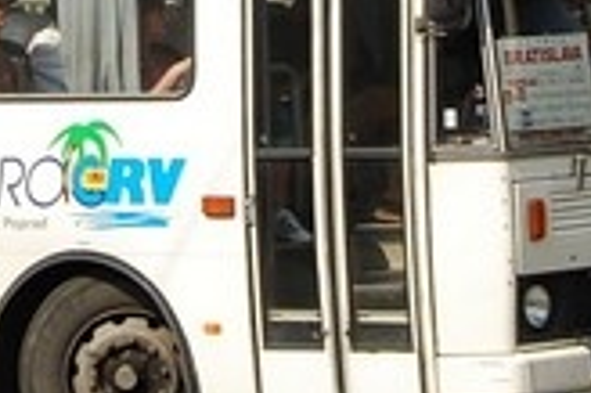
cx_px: 54
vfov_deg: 3.6
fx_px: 6199
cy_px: -339
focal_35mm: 378
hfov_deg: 5.4
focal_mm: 46
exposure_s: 1/320
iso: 200
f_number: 10
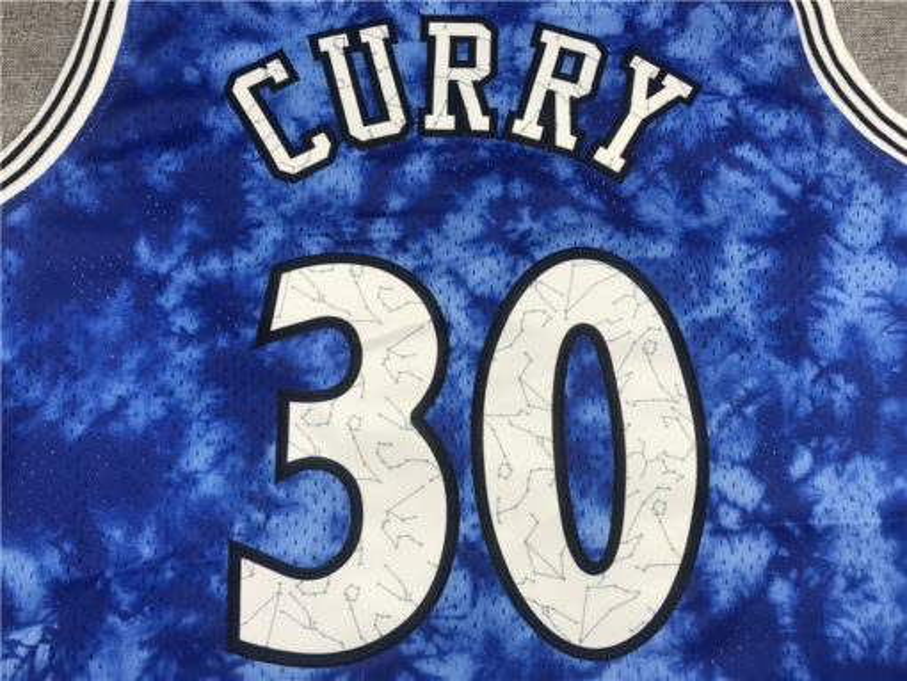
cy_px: 340
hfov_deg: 63.4
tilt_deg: -78.5
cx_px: 454
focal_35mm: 28
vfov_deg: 49.8
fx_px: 734
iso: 25
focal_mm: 3.99
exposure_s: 1/50
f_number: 1.8
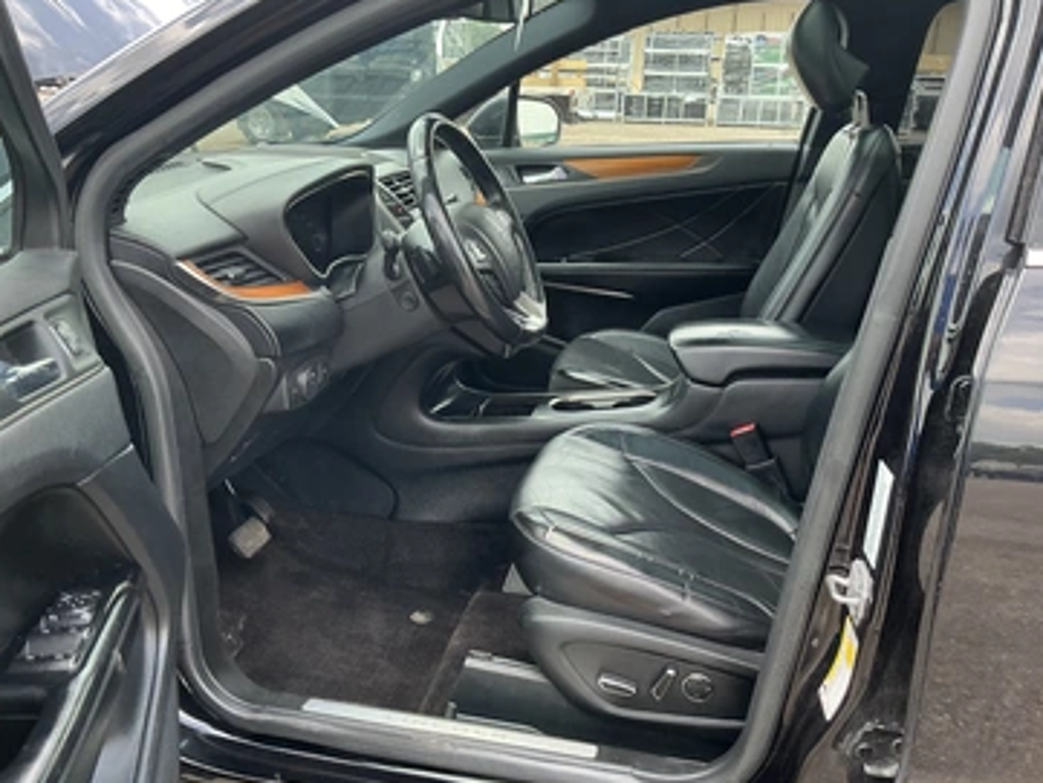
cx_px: 494
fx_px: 934
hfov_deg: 58.3
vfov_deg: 45.5
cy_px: 390
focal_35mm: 31
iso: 25
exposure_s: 1/122
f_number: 1.8
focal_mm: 3
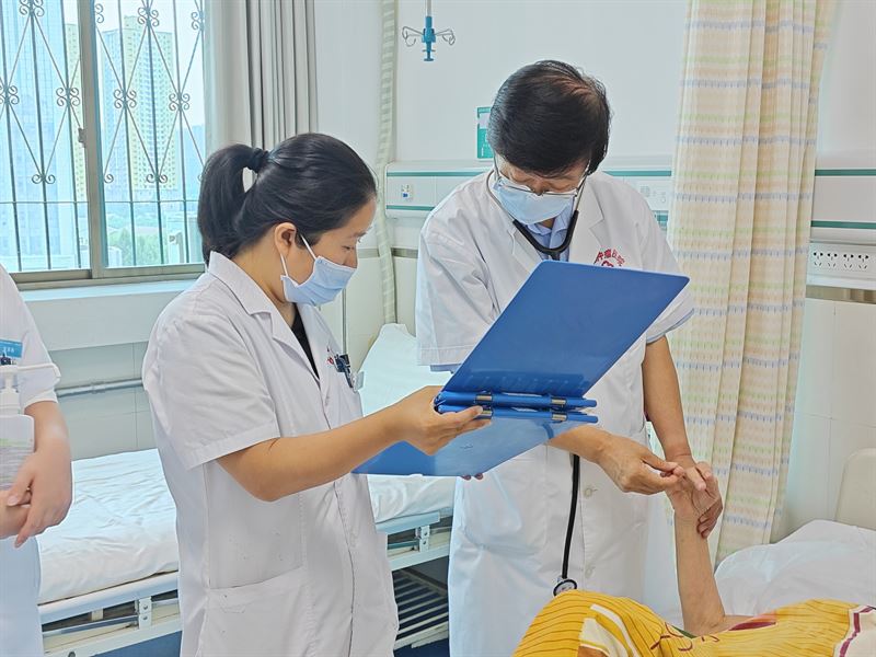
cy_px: 328
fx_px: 582
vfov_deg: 58.9
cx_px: 438
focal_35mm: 23
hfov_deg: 73.9
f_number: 1.8
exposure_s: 1/73.6
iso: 100
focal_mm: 5.43
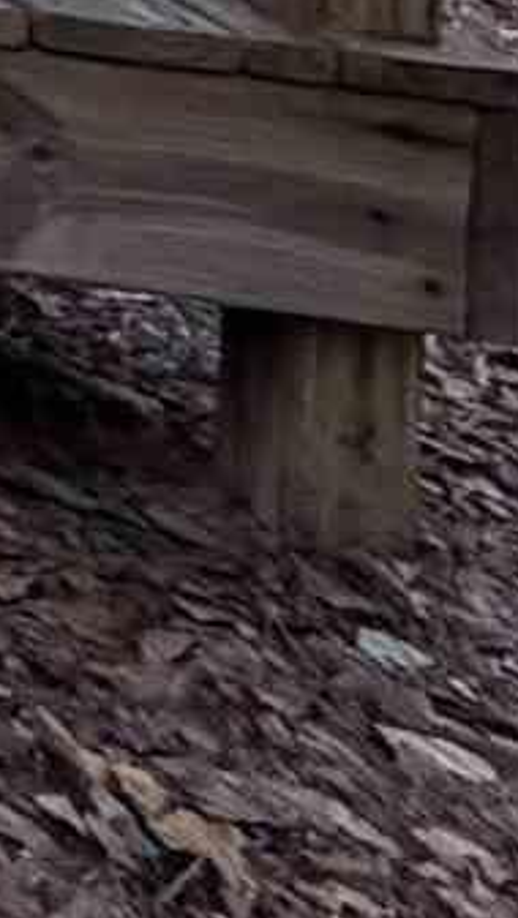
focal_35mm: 139
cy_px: -1278
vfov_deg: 12.3
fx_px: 3388
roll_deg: -2.9
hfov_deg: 4.9
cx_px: -2781
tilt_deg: +0.0
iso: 125
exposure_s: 1/121
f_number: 2.2
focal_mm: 2.22
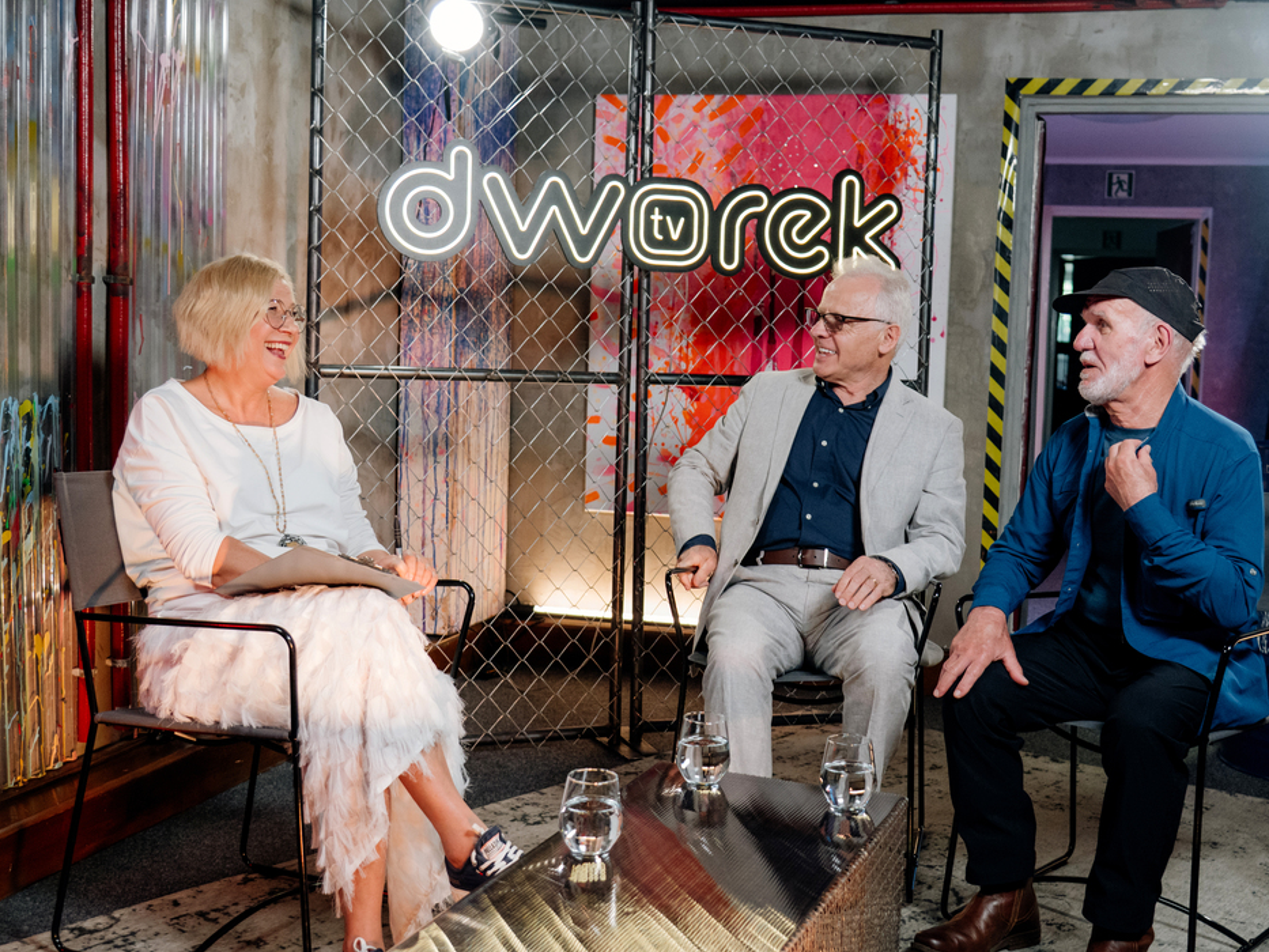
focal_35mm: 39
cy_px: 465
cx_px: 718
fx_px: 1430
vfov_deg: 36.8
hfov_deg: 47.7
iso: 2500
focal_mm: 35
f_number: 4
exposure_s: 1/500
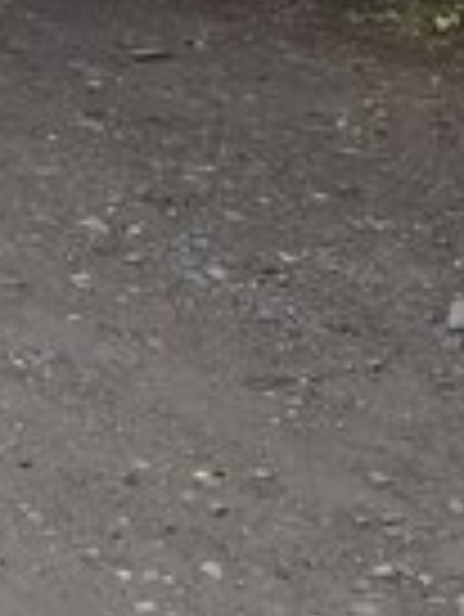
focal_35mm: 112
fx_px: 1999
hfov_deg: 12.4
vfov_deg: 16.0
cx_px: -288
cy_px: -319
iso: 50
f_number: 2.2
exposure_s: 1/300
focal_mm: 3.3
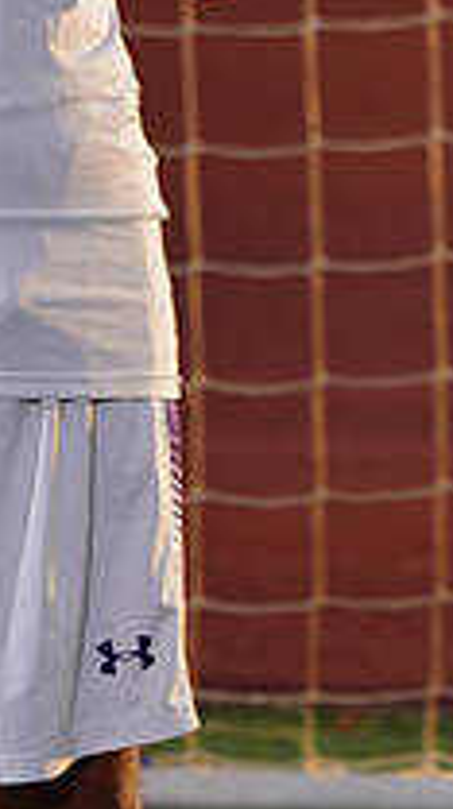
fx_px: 18732
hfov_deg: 1.4
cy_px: -252
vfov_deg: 2.5
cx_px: -99
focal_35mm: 874
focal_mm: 300
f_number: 8
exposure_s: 1/200
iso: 100
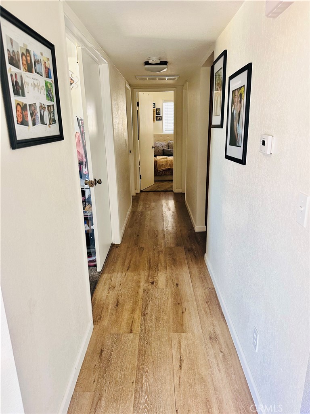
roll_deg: +0.5
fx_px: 287
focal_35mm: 24
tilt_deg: -16.2
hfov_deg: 56.8
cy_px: 207
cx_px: 155
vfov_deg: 71.6
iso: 250
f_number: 1.78
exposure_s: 1/103
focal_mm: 6.86
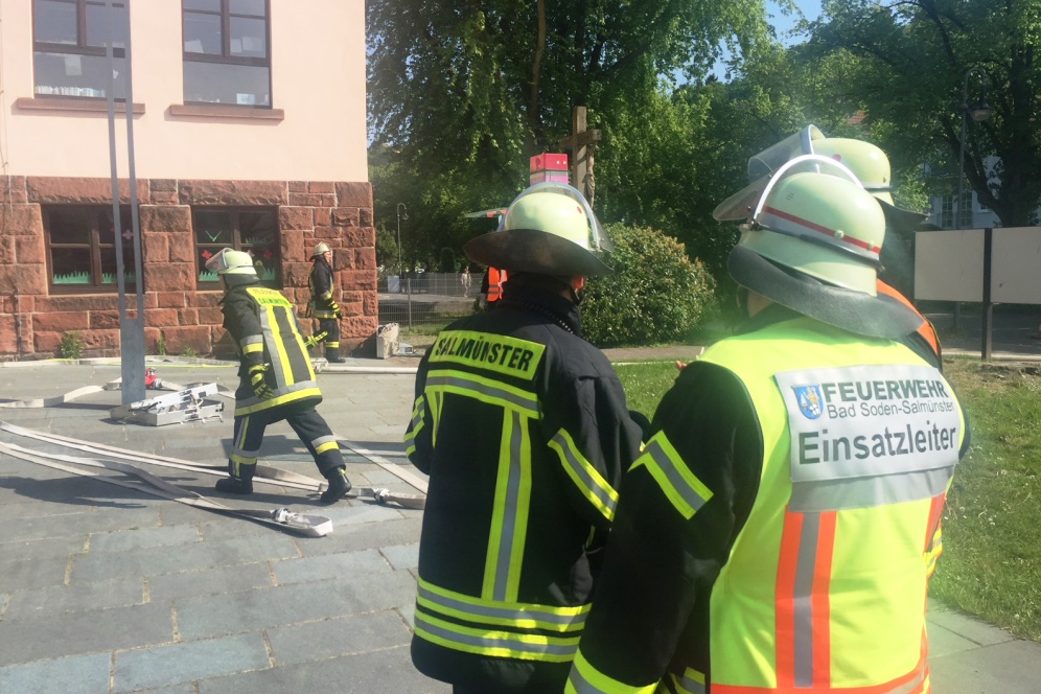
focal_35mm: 31
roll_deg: -0.4
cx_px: 530
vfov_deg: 42.3
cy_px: 363
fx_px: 896
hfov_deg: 60.3
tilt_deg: -1.3
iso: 32
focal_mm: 4.15
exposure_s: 1/1883
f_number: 2.2
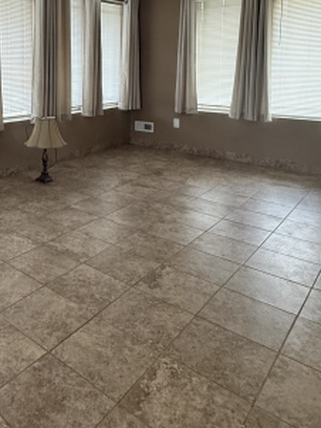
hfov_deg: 41.1
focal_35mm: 31
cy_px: 106
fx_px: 383
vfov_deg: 55.5
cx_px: 20
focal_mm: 2.22
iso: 400
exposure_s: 1/60
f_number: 2.2
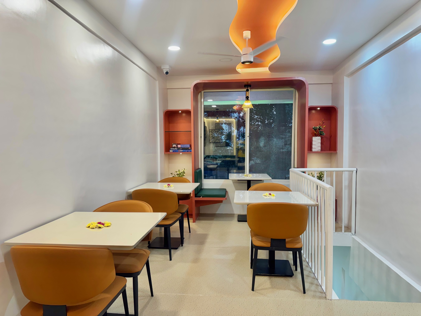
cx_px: 210
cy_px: 158
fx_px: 292
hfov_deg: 71.6
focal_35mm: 24
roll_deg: +0.8
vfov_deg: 56.8
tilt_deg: -3.1
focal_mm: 6.76
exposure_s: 1/100
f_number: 1.78
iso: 100
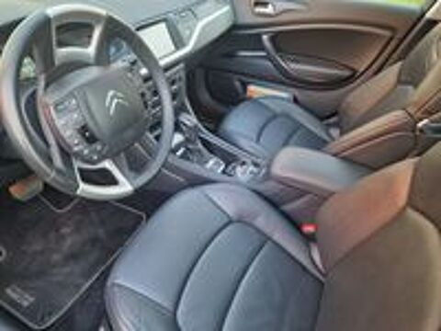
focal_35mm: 23
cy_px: 166
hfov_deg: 73.9
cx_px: 220
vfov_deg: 58.9
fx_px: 293
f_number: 1.8
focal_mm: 6.4
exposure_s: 1/100
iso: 800
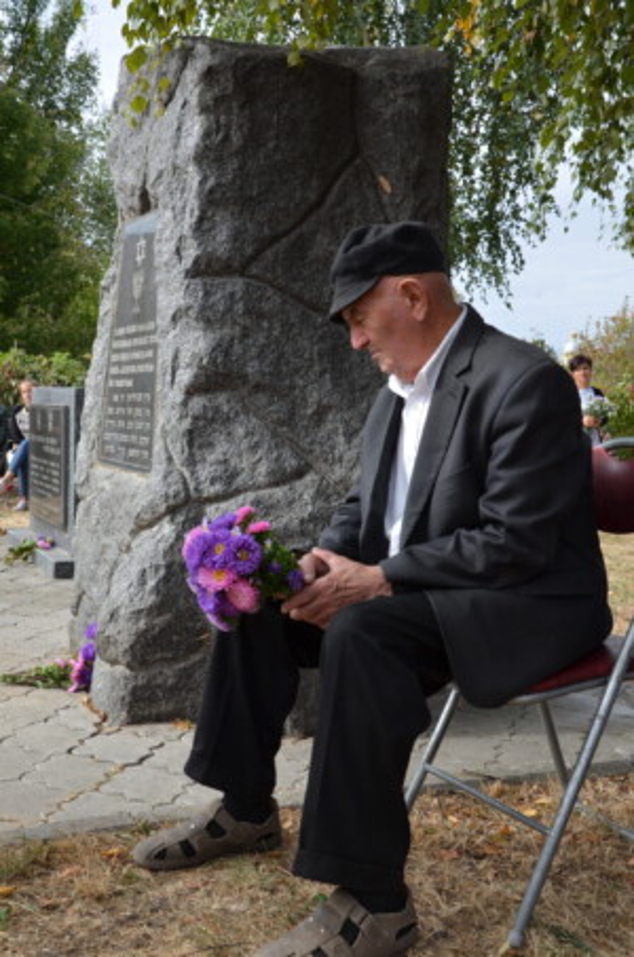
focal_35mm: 42
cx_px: 317
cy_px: 478
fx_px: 1115
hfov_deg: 31.8
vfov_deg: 46.5
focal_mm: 28
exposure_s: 1/100
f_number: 9
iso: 100
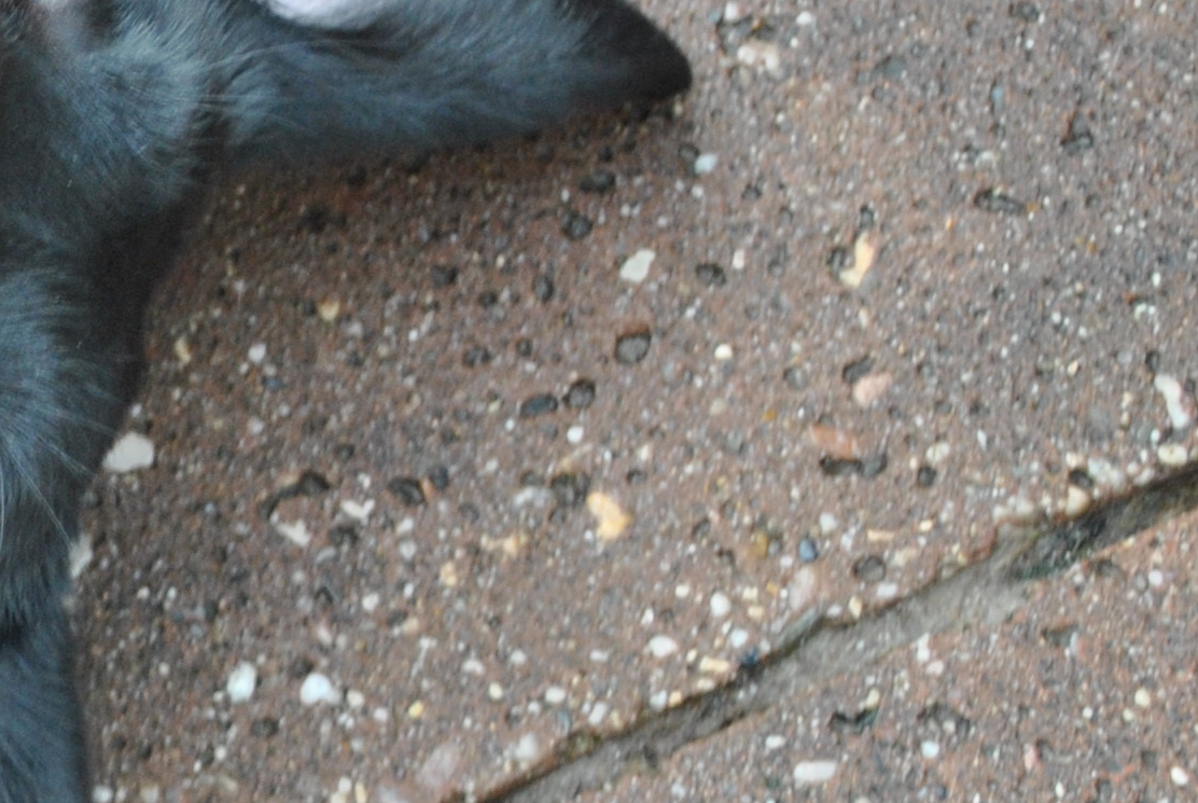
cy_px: 637
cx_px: -598
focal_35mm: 188
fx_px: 6265
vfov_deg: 7.3
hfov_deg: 10.5
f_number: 5
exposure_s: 1/30
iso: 400
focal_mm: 36
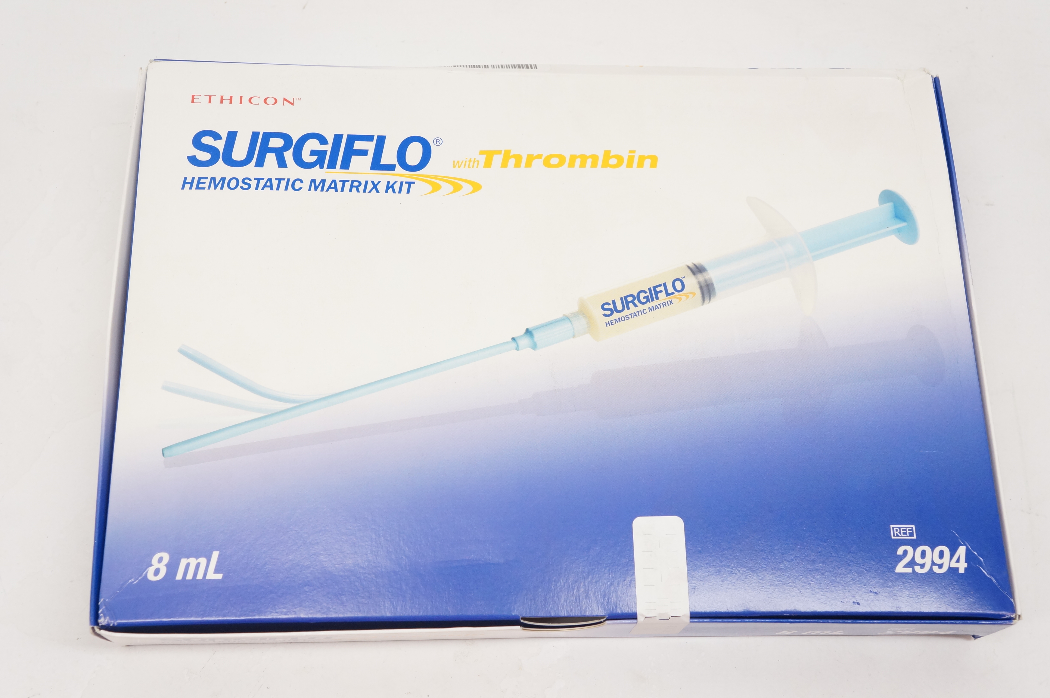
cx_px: 525
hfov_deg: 45.0
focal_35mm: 44
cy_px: 349
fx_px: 1267
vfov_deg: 30.8
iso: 800
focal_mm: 29
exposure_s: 1/100
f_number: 7.1
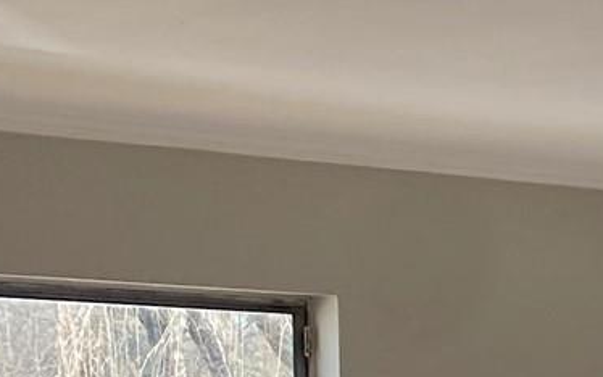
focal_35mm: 151
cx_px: 1551
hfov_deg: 11.1
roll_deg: -1.7
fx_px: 2482
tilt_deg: -6.6
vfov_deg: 8.3
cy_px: 694
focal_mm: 4.25
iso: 32
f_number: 1.8
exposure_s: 1/121
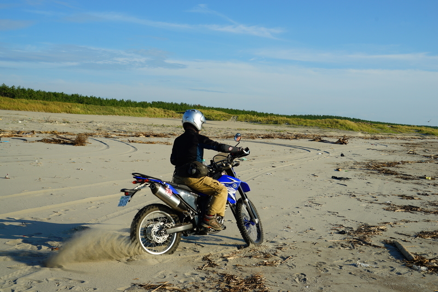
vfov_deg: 33.4
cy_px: 146
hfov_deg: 48.4
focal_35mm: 40
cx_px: 219
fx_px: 487
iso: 100
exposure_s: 1/250
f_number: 9.5
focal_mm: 40
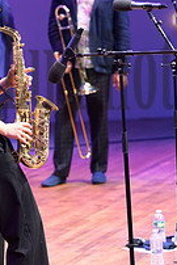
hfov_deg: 6.1
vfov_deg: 9.1
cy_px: 75
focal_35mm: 225
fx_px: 1656
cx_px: 47
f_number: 4
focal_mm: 101
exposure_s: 1/125
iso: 1600
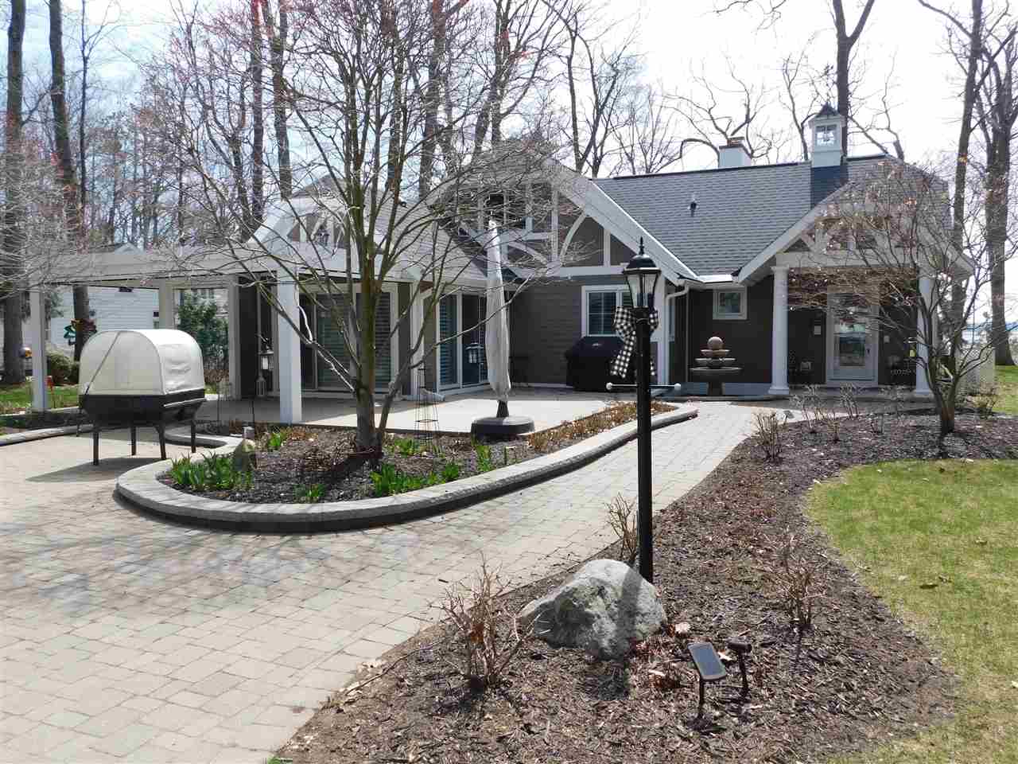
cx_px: 509
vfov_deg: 49.7
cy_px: 382
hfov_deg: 63.4
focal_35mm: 28
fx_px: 823
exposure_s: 1/1000
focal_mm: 4.9
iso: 125
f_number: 3.2
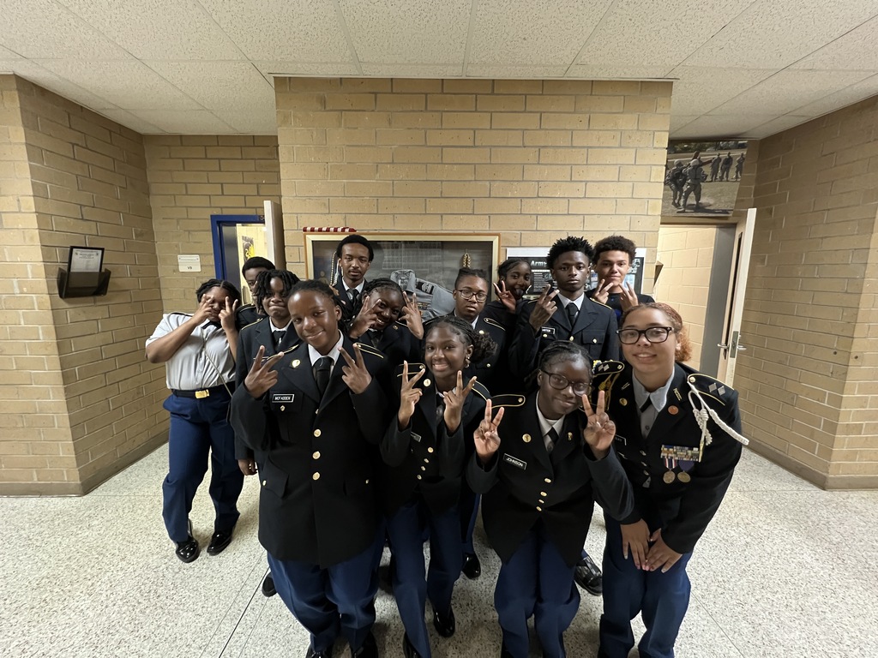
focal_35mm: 13
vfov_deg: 89.9
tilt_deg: -9.8
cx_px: 439
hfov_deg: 106.2
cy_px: 329
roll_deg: +0.1
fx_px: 330
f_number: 1.8
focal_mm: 1.57
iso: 800
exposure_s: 1/40
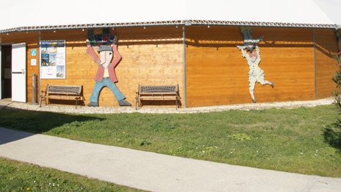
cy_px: 44
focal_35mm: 39
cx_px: 164
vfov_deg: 29.8
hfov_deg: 51.6
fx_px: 353
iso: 200
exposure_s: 1/160
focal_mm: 18
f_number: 10
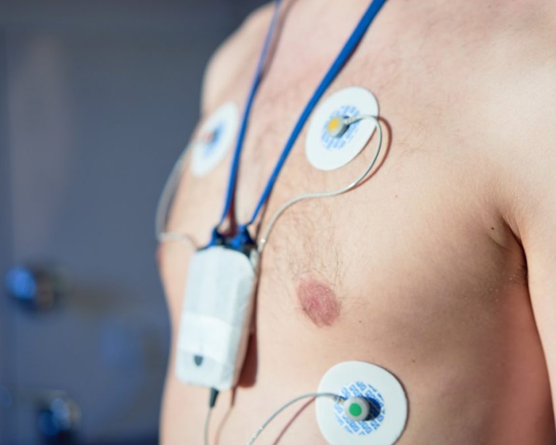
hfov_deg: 29.9
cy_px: 219
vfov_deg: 24.2
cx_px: 338
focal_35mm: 63
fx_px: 1037
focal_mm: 55
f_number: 2.2
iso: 100
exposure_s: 1/1000
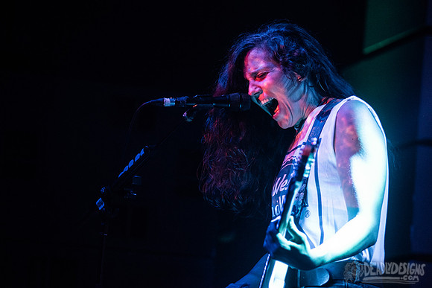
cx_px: 216
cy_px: 134
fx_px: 1736
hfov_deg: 14.2
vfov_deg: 9.5
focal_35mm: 145
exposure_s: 1/400
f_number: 3.2
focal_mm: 135
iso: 3200
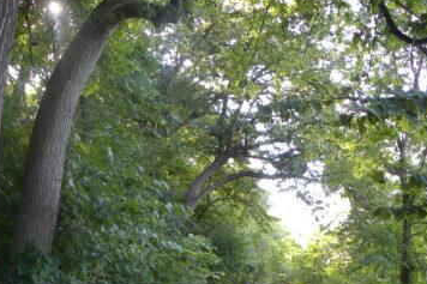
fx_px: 628
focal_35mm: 53
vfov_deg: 24.6
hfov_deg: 37.4
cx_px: 253
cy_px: 267
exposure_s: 1/60
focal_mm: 4.8
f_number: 2.8
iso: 110
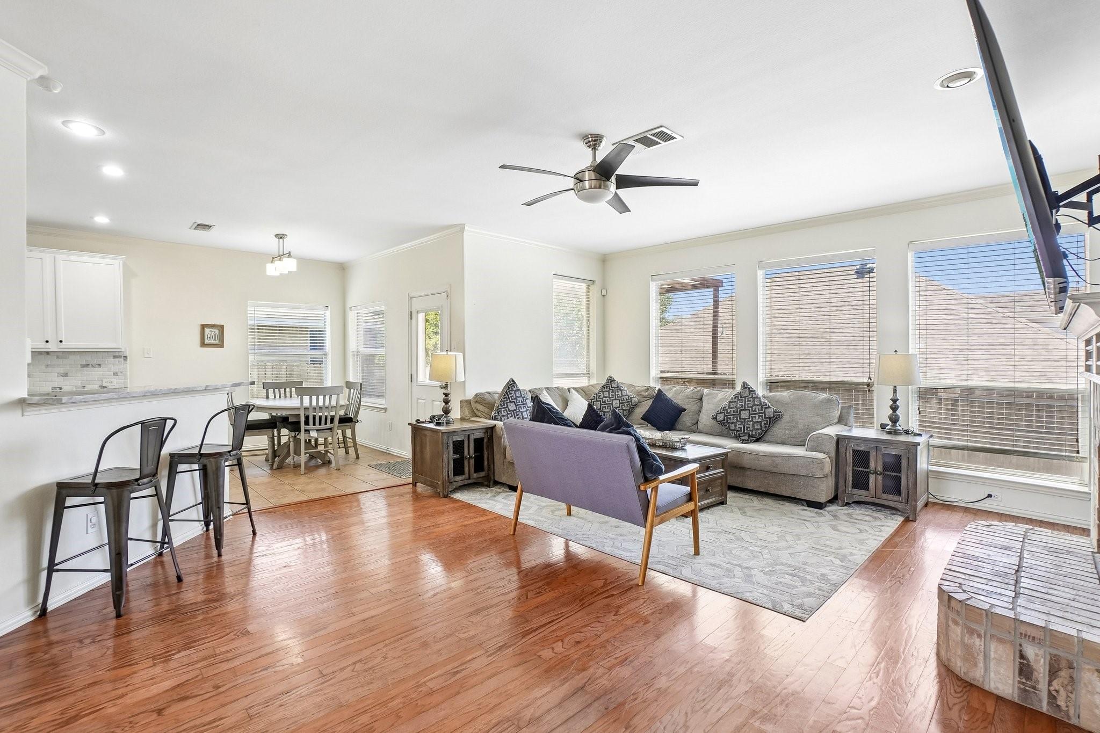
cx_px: 550
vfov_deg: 77.3
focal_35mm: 15
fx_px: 458
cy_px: 366
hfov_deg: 100.4
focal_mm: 10
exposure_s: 1/80
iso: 400
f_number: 8
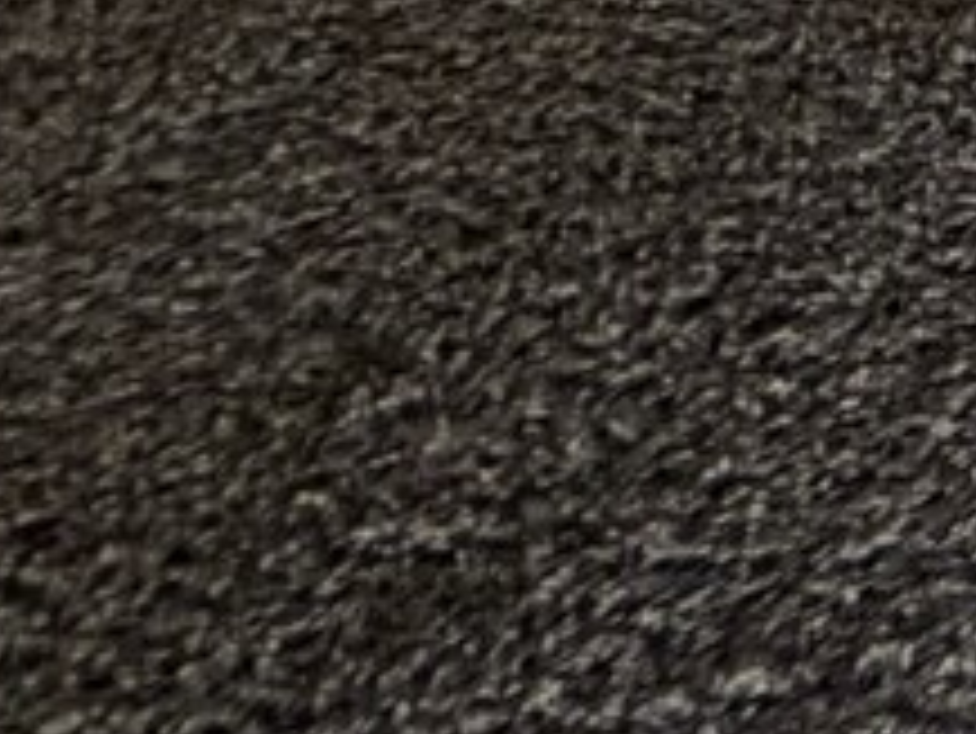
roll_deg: +0.7
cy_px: -1639
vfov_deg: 10.1
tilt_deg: -7.3
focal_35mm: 93
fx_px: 2624
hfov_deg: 10.5
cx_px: 3171
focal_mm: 2.22
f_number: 2.2
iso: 200
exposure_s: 1/120
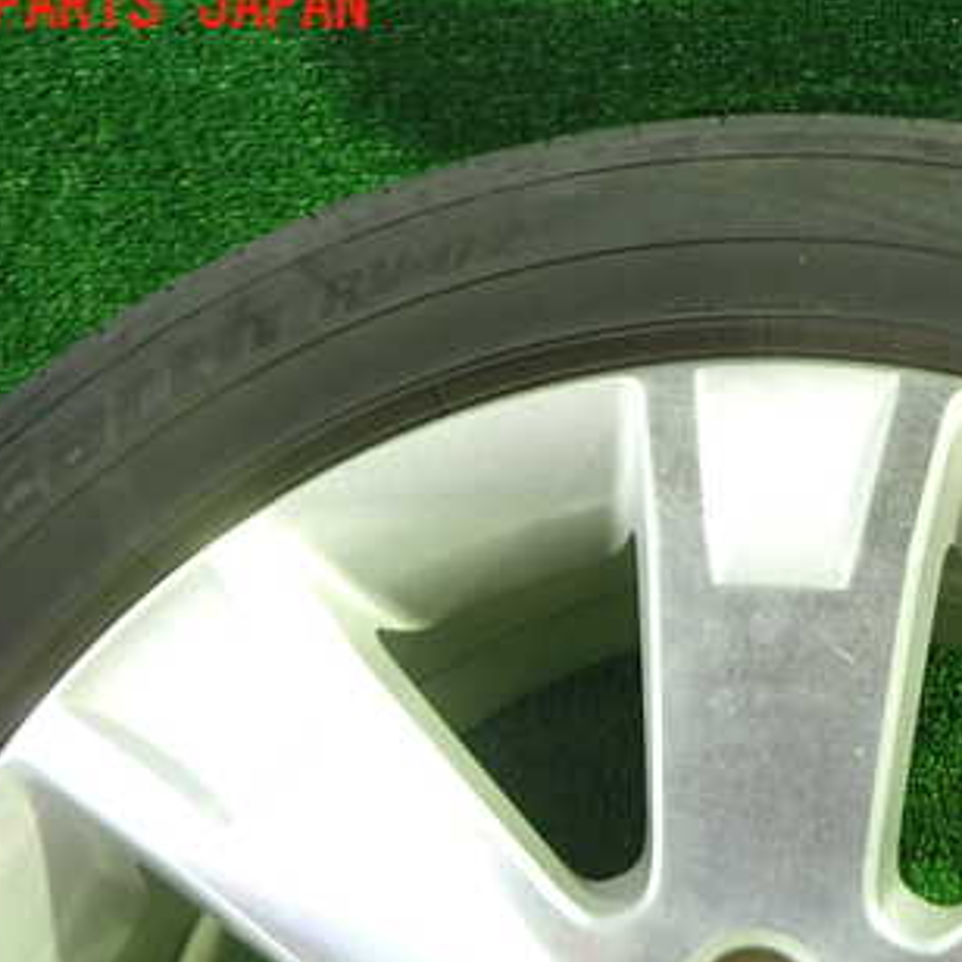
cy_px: 672
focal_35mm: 43
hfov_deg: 38.0
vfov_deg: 38.5
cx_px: 737
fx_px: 1352
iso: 500
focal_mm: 4.5
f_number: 2
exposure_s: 1/30
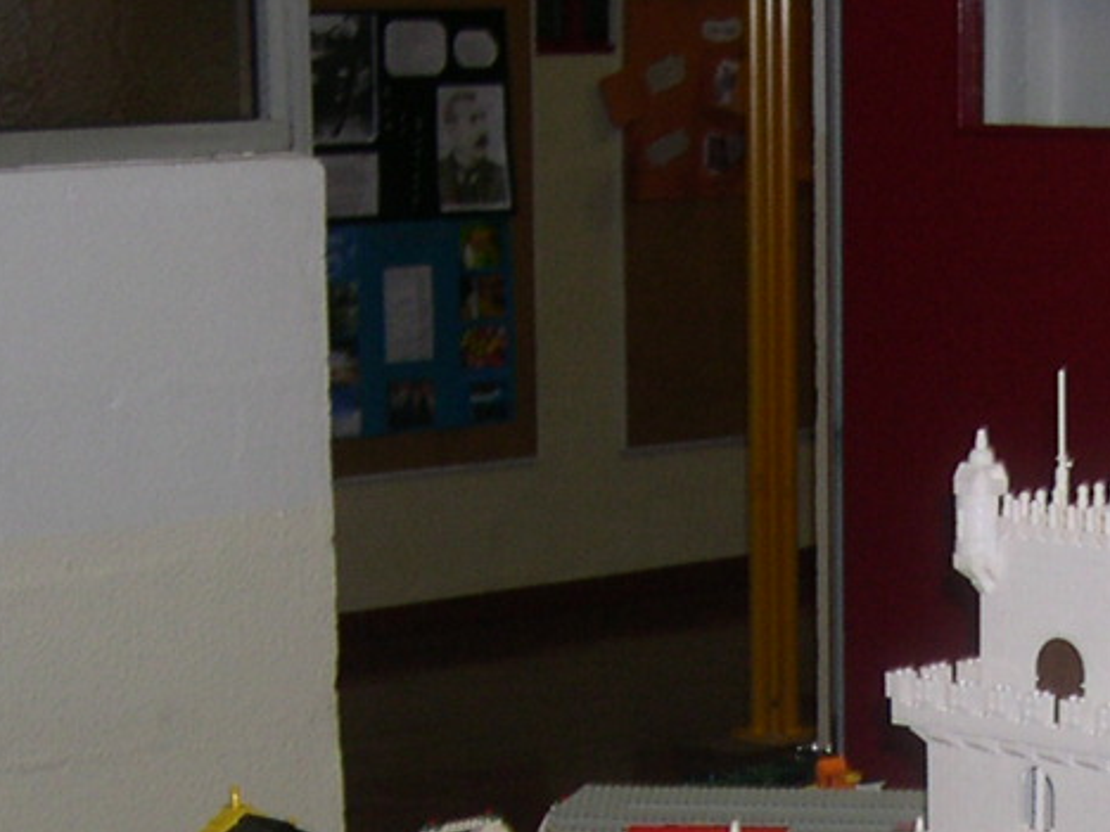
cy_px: 1287
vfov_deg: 10.9
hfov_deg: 15.0
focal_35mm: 130
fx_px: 4169
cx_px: 934
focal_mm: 8
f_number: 2.8
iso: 100
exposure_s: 1/60
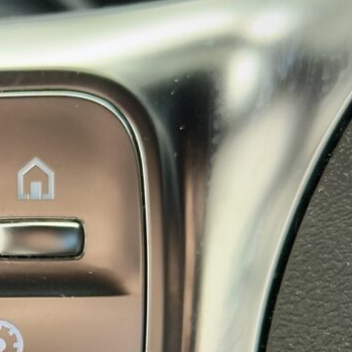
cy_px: 348
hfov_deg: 13.5
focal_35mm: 124
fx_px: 1427
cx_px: -123
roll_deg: +2.9
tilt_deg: -31.3
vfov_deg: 13.9
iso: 400
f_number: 1.78
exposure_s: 1/40
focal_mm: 6.76
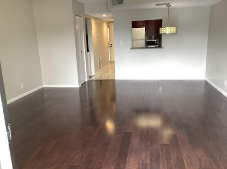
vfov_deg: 45.4
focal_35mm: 31
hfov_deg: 58.4
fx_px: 203
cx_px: 114
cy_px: 84
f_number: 2.4
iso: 125
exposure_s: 1/60
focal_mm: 3.3
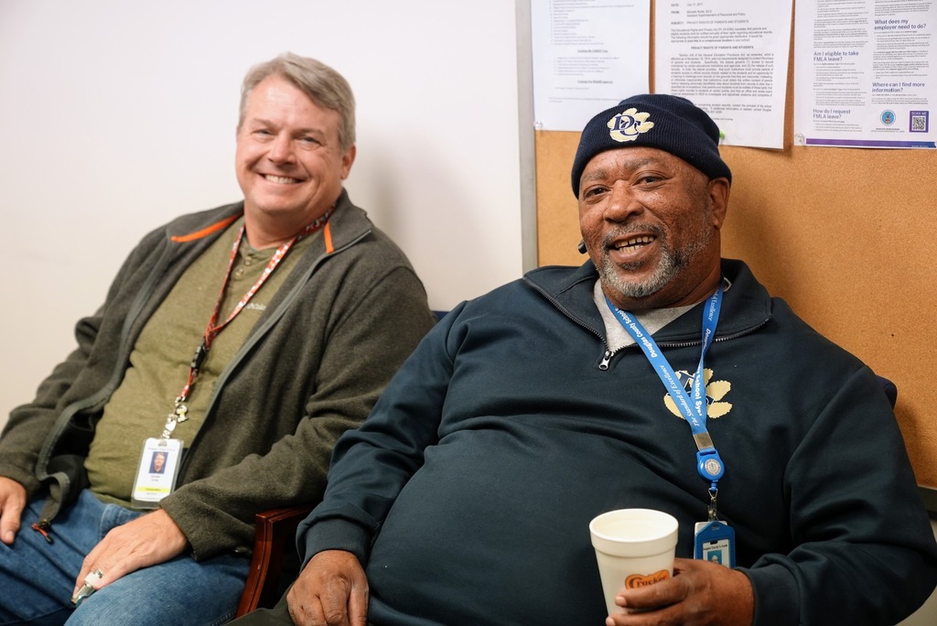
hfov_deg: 32.4
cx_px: 468
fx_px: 1615
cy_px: 313
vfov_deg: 21.9
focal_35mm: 62
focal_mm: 62
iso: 1600
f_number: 4
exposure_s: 1/160
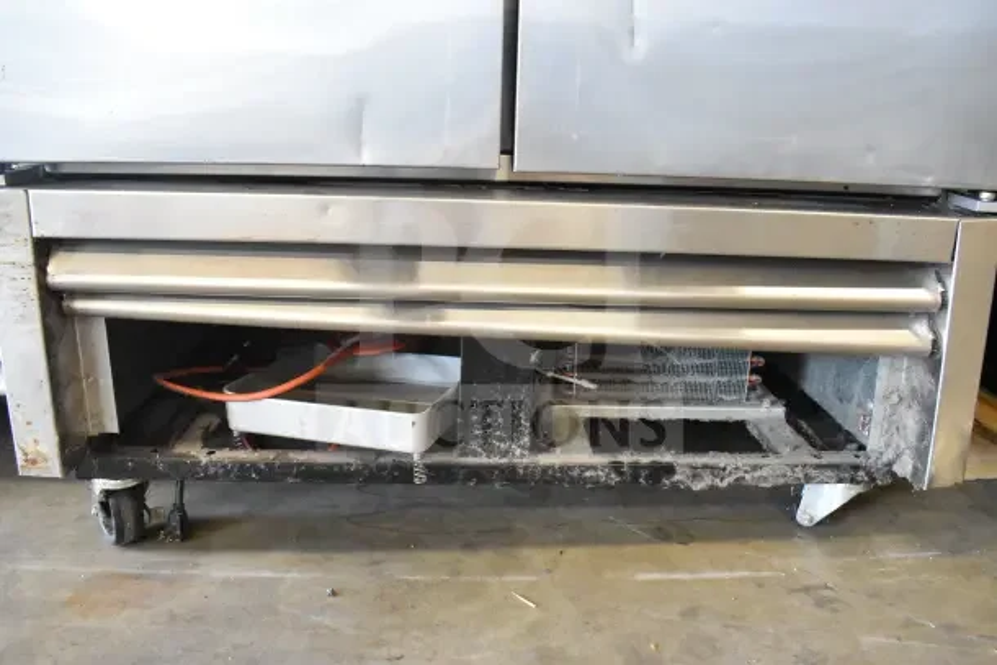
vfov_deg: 48.0
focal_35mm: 27
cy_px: 332
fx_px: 748
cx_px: 498
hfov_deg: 67.4
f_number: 6.3
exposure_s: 1/160
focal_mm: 18
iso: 6400
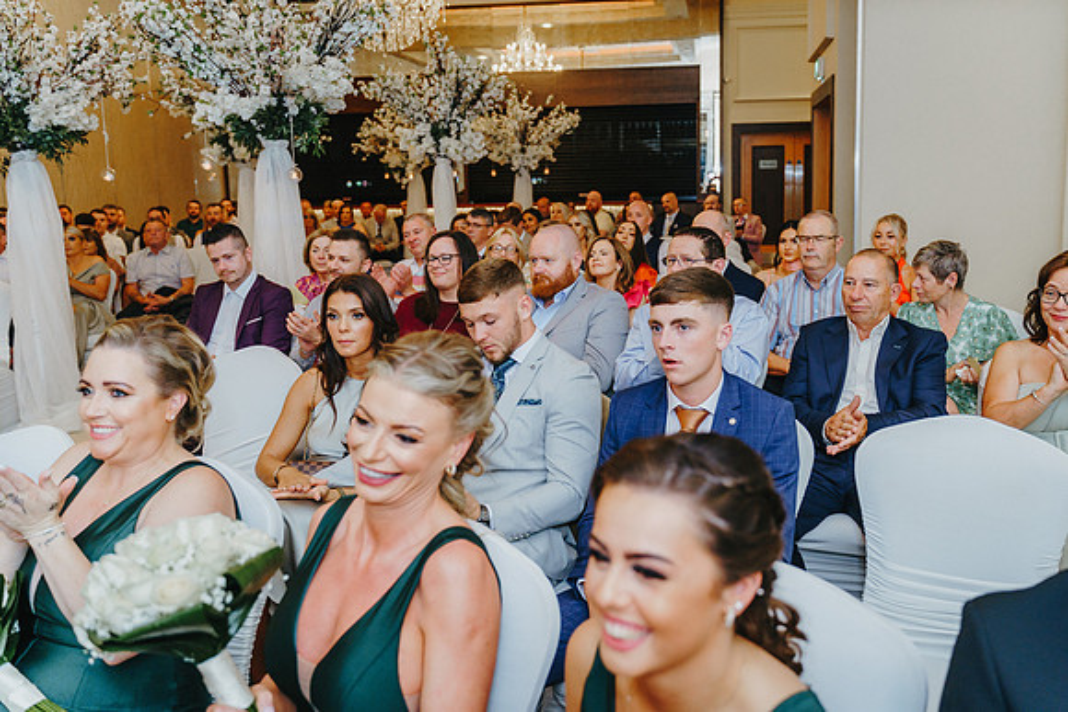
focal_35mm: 31
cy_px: 327
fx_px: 917
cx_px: 589
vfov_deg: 42.4
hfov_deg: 60.3
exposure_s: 1/250
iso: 1600
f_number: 3.2
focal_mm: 28
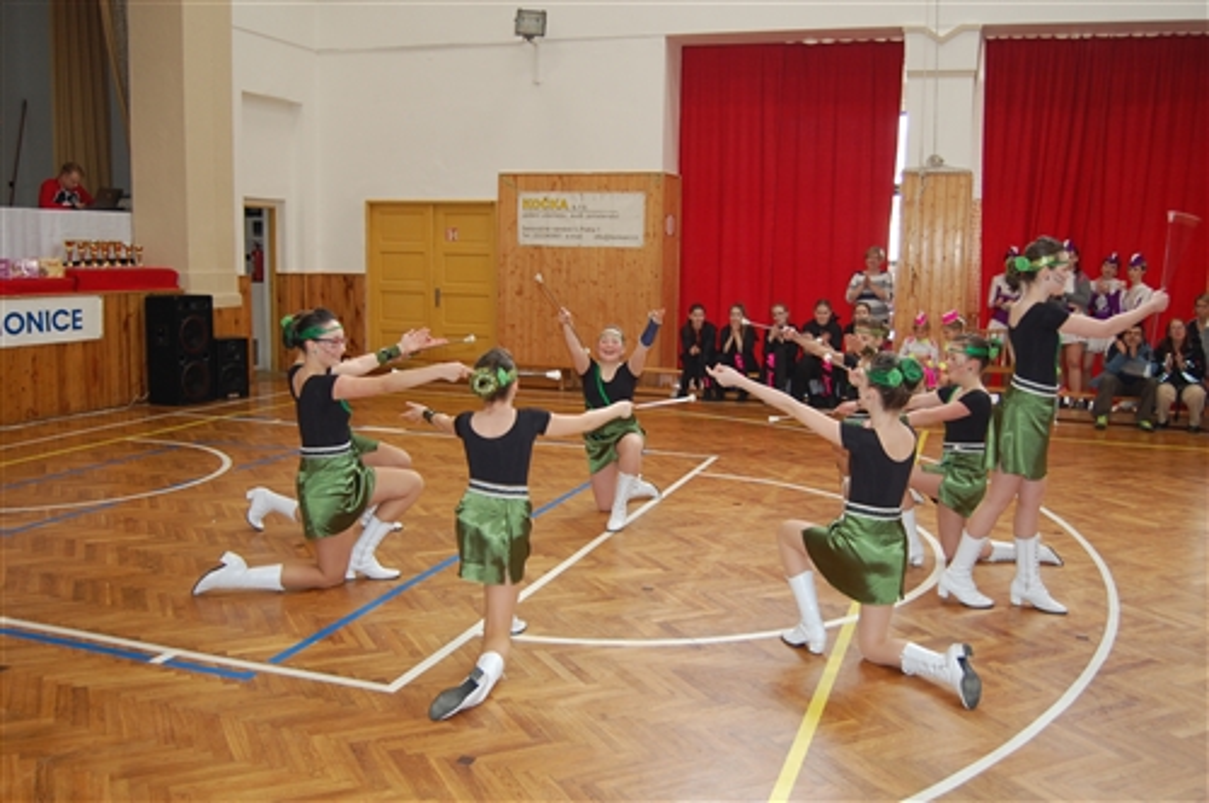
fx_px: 1107
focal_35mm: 33
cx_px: 604
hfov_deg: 57.3
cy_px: 402
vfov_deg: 39.9
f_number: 3.8
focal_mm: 22
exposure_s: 1/60
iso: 400
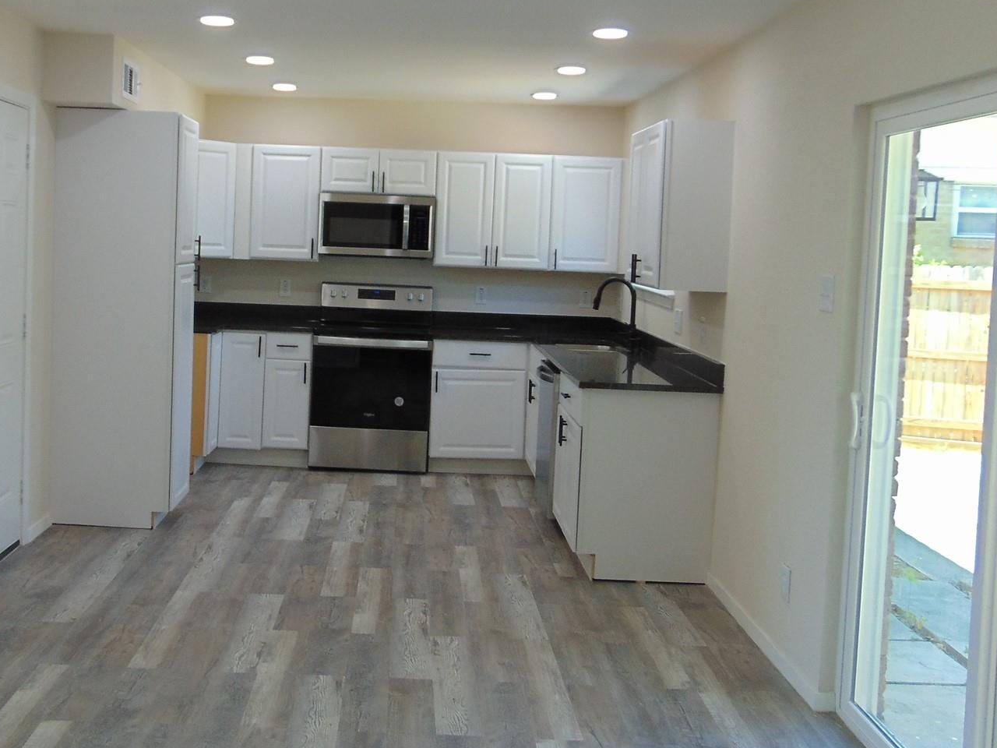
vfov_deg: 35.9
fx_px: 1152
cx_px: 393
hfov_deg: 46.5
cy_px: 305
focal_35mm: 40
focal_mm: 4.5
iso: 80
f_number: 3
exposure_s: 1/50
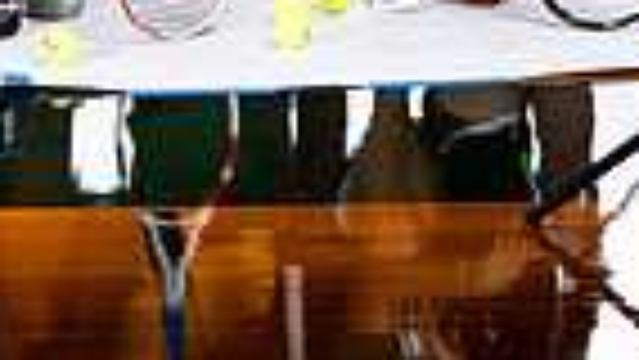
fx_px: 3949
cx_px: 86
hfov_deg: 9.2
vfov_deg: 5.0
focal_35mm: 233
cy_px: -634
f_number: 6.3
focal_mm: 70
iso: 400
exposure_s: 1/250
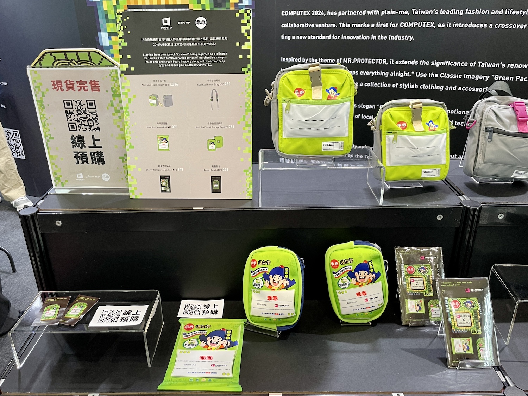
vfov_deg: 53.1
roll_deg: +1.3
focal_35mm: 26
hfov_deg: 67.3
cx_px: 264
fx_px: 397
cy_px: 198
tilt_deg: -23.1
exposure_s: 1/60
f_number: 1.6
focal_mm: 4.2
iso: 125
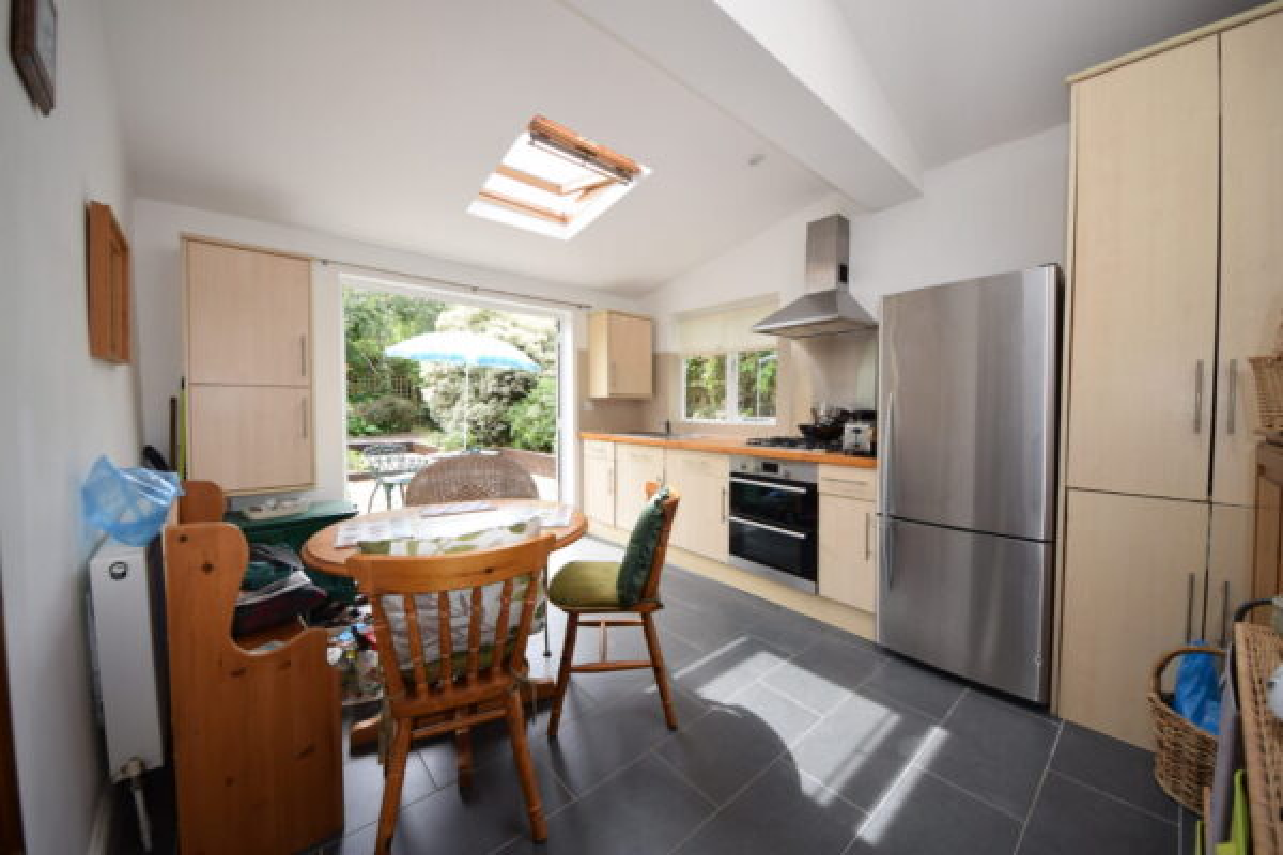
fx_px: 428
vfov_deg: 90.0
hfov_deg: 112.6
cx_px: 642
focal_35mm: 12
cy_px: 428
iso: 100
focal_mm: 8
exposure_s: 1/60
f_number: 4.5
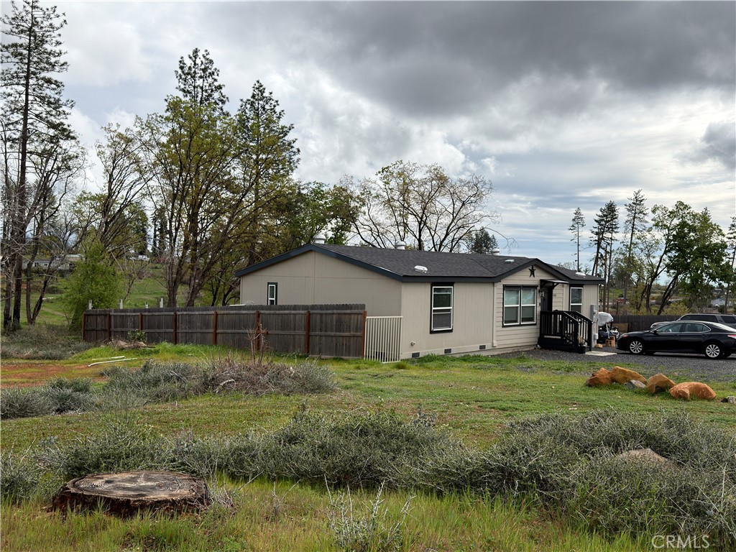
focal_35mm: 35
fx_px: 744
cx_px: 368
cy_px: 276
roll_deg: +0.2
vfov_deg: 40.7
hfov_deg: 52.6
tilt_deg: -0.4
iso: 64
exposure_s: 1/5618
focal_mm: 6.76
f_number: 1.78
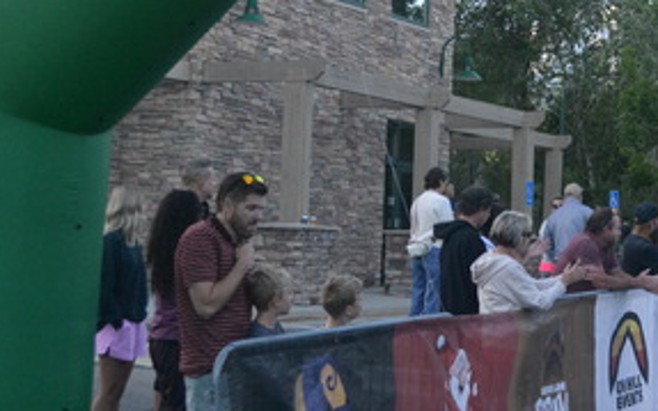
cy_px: 134
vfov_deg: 15.3
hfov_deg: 24.1
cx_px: 507
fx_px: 1523
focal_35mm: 85
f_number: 4.5
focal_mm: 29
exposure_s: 1/500
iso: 720
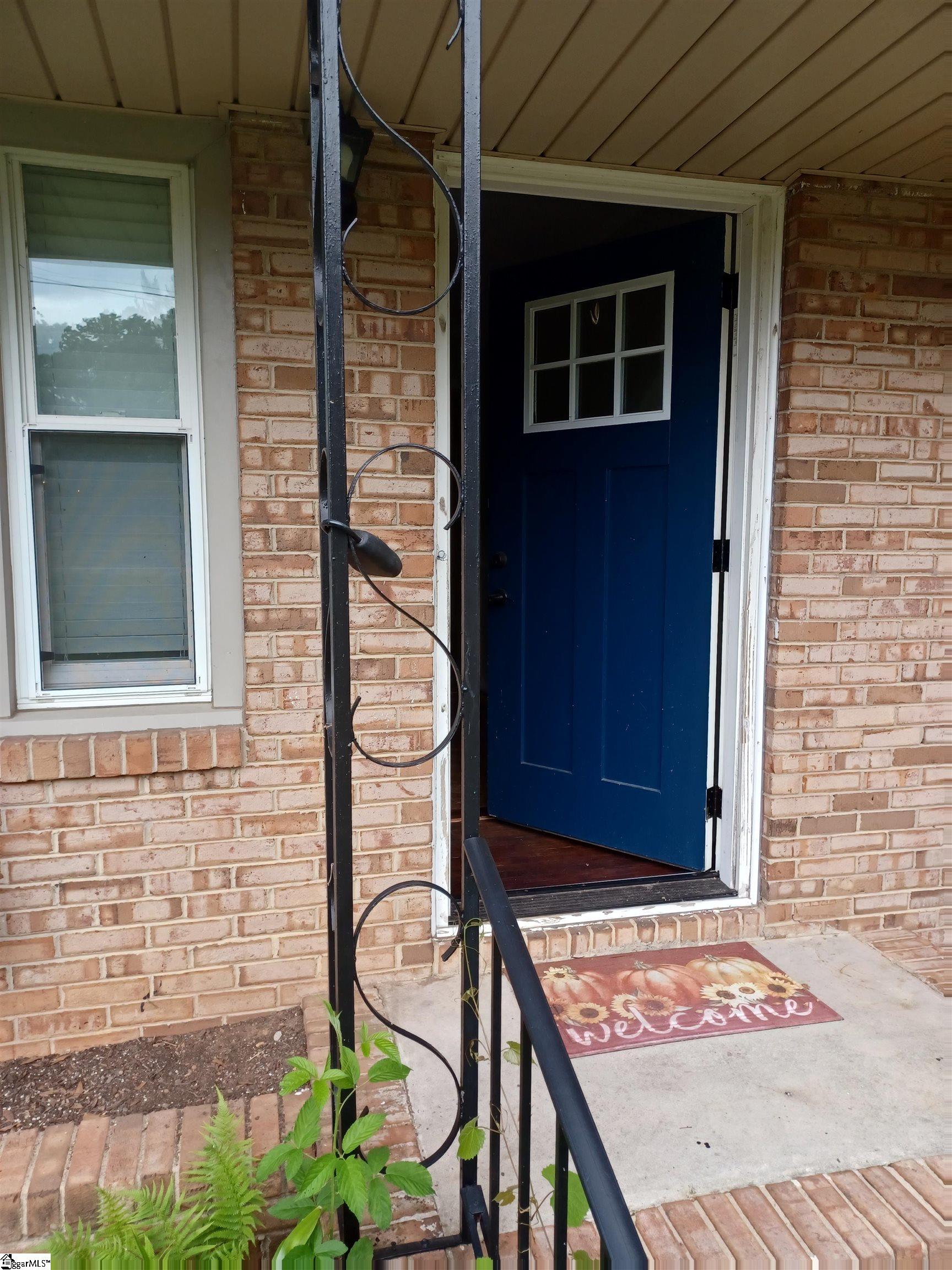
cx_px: 476
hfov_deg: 54.9
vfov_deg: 69.4
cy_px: 635
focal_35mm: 25
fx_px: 917
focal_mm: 4.6
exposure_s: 1/100
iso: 50
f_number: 1.8
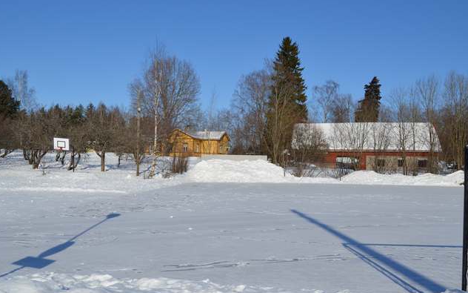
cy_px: 155
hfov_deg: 54.6
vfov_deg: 35.8
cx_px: 232
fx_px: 453
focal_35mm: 36
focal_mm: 23
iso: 100
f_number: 10
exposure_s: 1/400
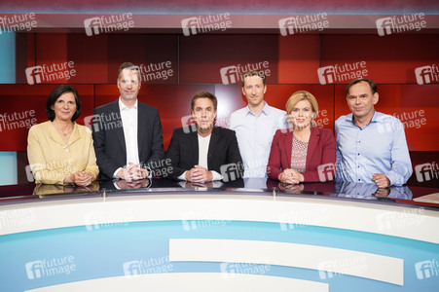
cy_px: 146
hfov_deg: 60.3
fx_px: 378
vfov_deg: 42.3
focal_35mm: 31
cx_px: 220
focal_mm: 31
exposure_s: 1/160
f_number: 5
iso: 2000
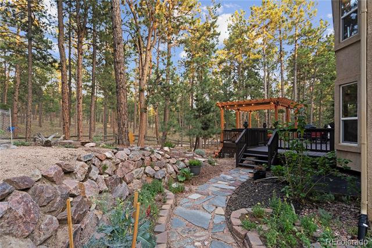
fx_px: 186
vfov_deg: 67.3
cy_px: 124
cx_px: 186
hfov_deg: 90.0
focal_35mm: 18
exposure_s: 1/6
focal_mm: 18
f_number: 8
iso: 100
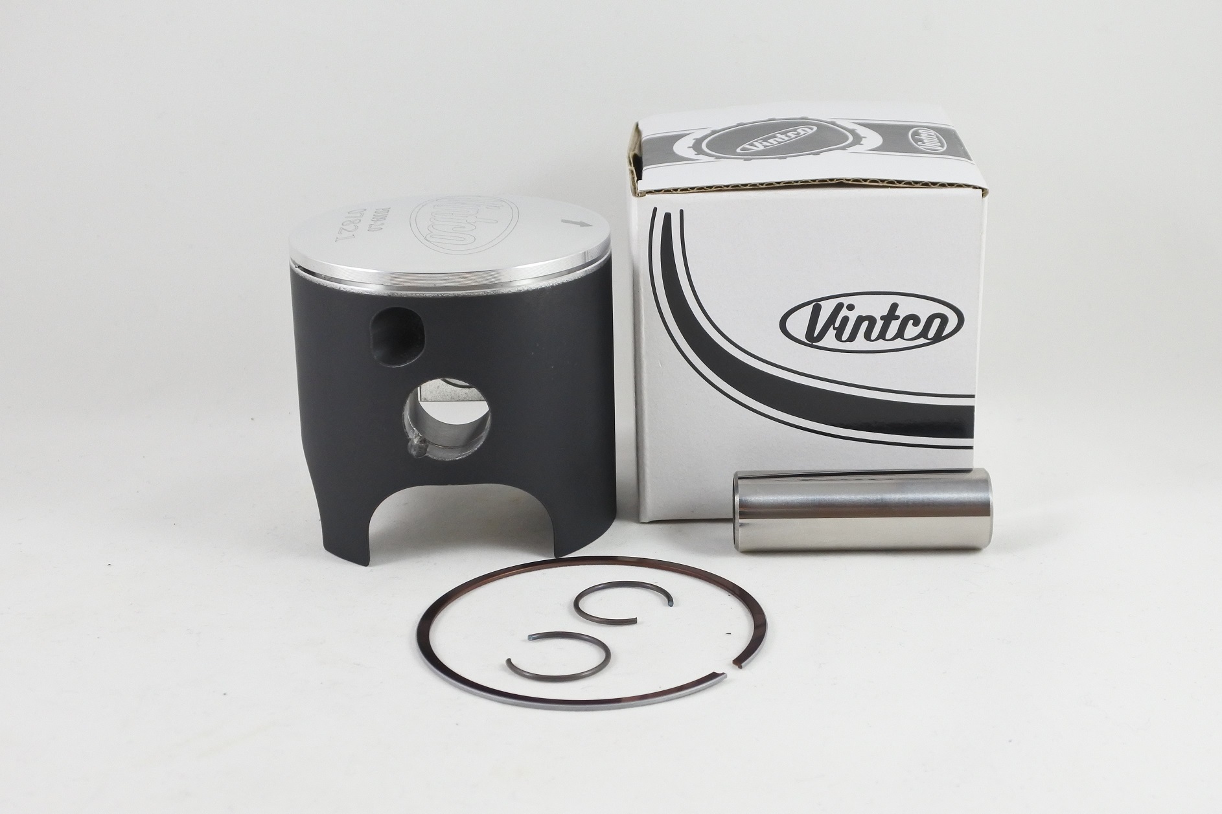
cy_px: 407
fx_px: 1358
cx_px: 611
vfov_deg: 33.4
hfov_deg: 48.5
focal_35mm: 40
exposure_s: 1/125
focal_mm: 15
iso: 500
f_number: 4.2
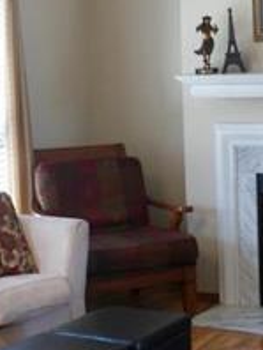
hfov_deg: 17.0
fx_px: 849
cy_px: 180
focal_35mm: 84
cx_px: 295
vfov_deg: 23.3
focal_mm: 4.9
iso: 200
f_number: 3.3
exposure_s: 1/45
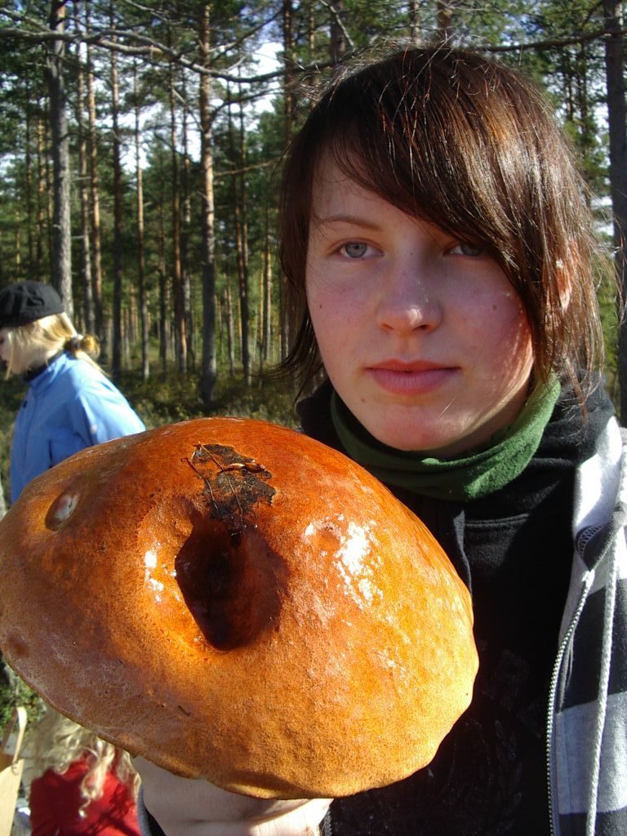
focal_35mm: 38
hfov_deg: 37.7
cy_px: 418
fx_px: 918
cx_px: 314
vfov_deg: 49.0
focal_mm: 5.8
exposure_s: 1/200
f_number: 4.8
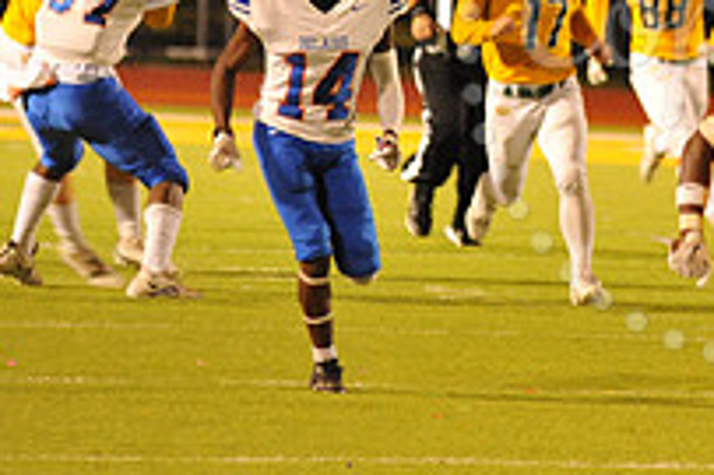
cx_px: 795
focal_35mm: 572
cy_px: 32
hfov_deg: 3.6
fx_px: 11335
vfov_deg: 2.4
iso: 3200
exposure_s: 1/160
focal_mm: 200
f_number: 4.5
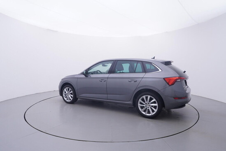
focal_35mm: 22
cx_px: 113
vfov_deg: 56.2
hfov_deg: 77.3
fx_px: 141
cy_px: 76
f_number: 5
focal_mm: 15
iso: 200
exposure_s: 1/80
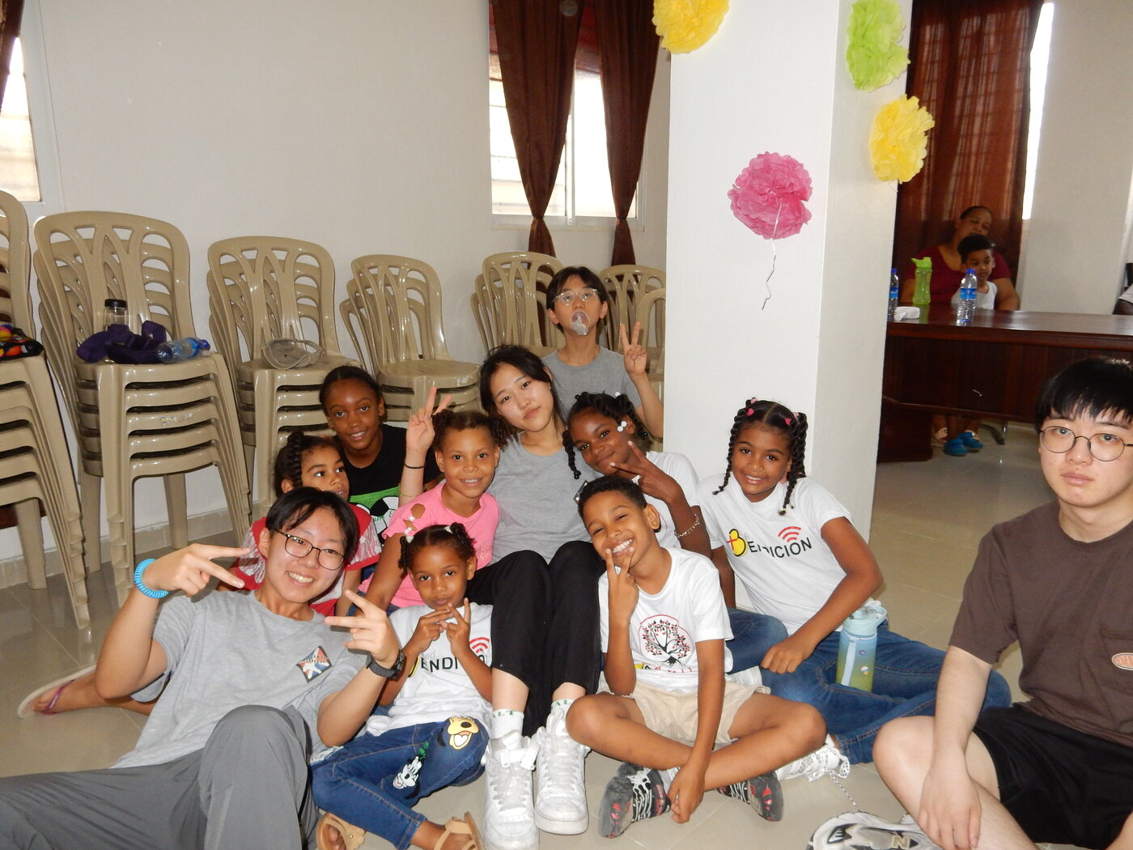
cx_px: 566
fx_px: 818
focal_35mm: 25
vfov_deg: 54.9
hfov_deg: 69.4
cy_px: 425
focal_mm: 4.5
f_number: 3.7
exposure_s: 1/30
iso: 280
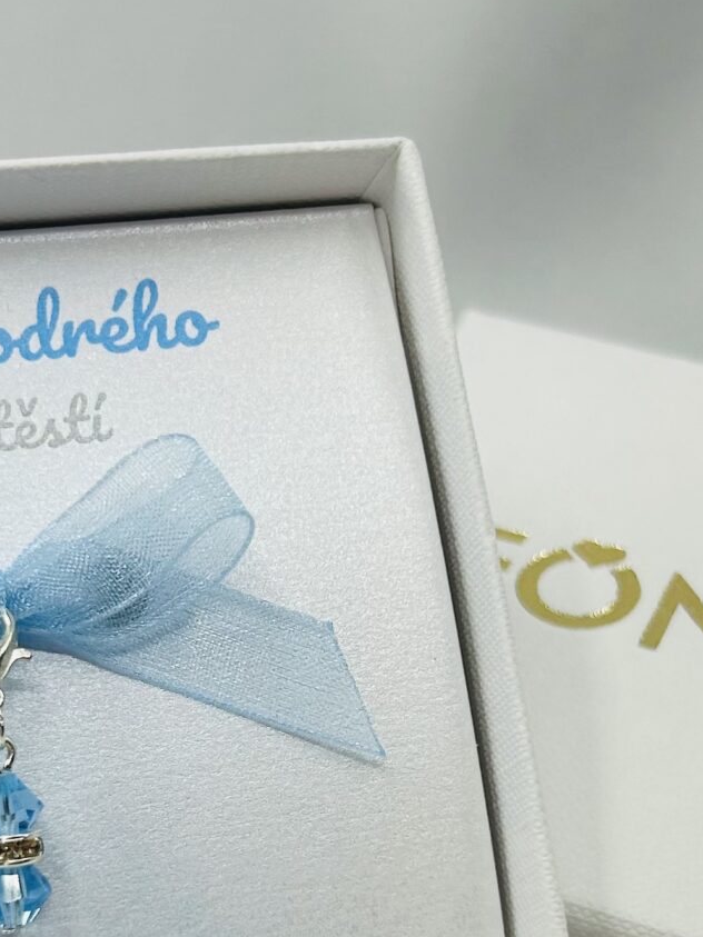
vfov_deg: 24.4
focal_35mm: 79
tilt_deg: -37.1
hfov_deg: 18.6
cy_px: 715
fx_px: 2140
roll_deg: -2.6
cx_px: 285
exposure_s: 1/1449
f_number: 1.5
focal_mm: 5.7
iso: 50
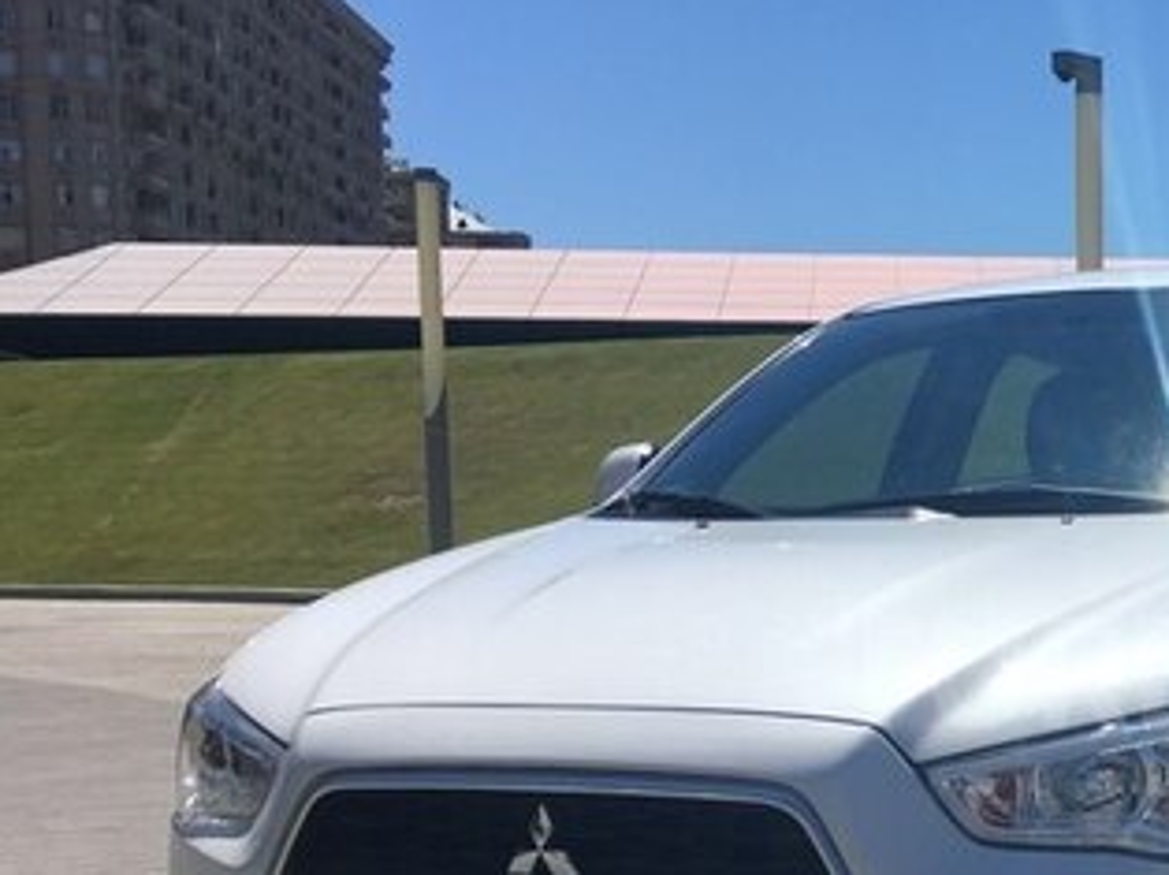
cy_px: 672
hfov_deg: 29.3
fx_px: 2058
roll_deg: -0.1
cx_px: 1217
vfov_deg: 23.7
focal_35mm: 61
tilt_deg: -7.1
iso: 25
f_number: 2.2
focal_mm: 4.15
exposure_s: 1/2959
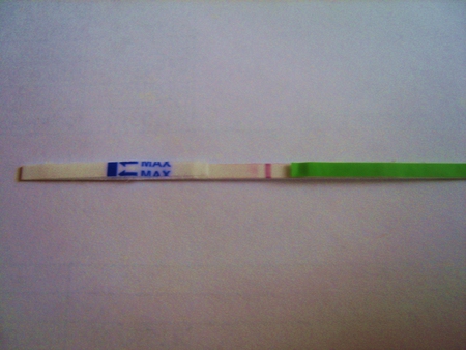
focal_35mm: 35
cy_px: 175
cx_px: 233
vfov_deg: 40.7
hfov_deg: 52.6
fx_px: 471
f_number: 2.8
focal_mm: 7.4
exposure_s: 1/8
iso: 123
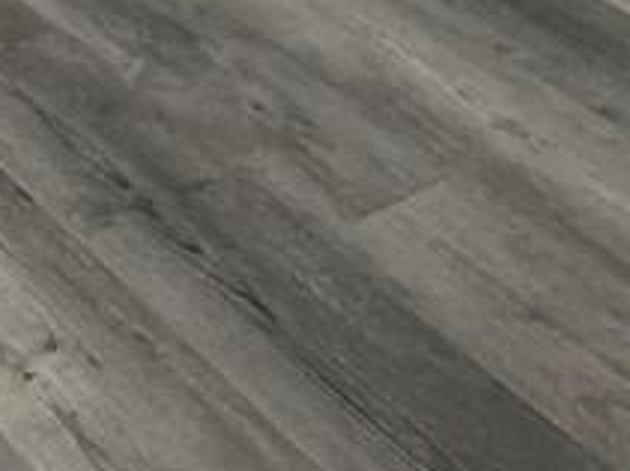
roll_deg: -0.9
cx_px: 319
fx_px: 1928
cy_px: -557
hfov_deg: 18.6
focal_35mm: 106
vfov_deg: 12.0
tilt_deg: -12.6
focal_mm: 2.22
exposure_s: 1/60
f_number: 2.2
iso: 200
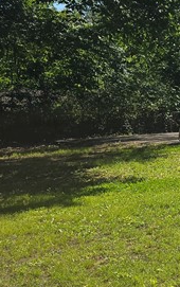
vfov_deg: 22.5
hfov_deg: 11.6
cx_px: 436
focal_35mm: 92
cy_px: 158
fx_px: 720
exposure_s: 1/690
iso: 12
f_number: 1.7
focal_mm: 6.3
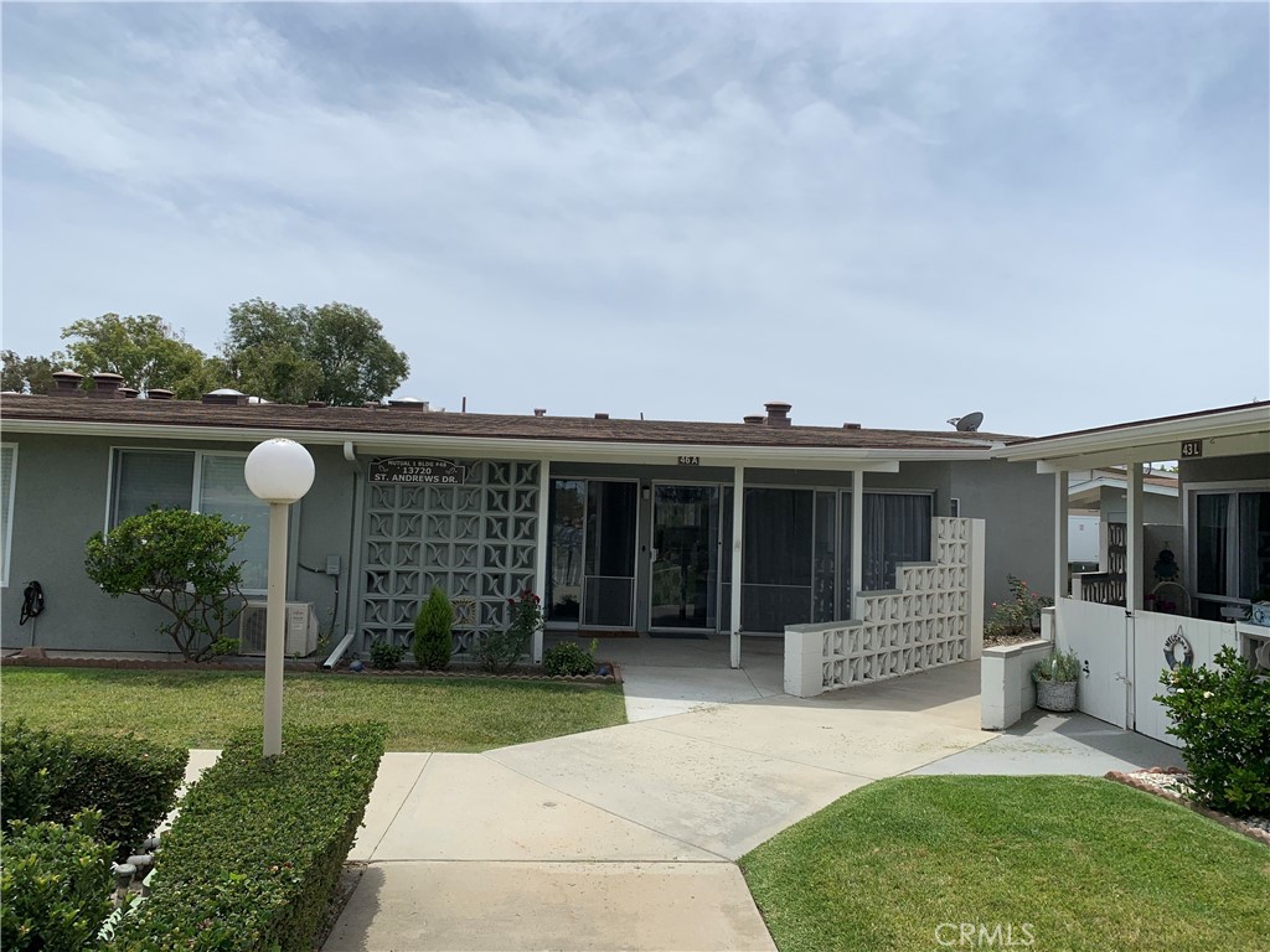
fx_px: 954
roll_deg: -1.1
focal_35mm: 26
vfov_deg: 53.1
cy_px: 476
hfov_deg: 67.3
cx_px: 635
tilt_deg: -2.3
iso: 25
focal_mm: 4.25
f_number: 1.8
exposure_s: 1/4673
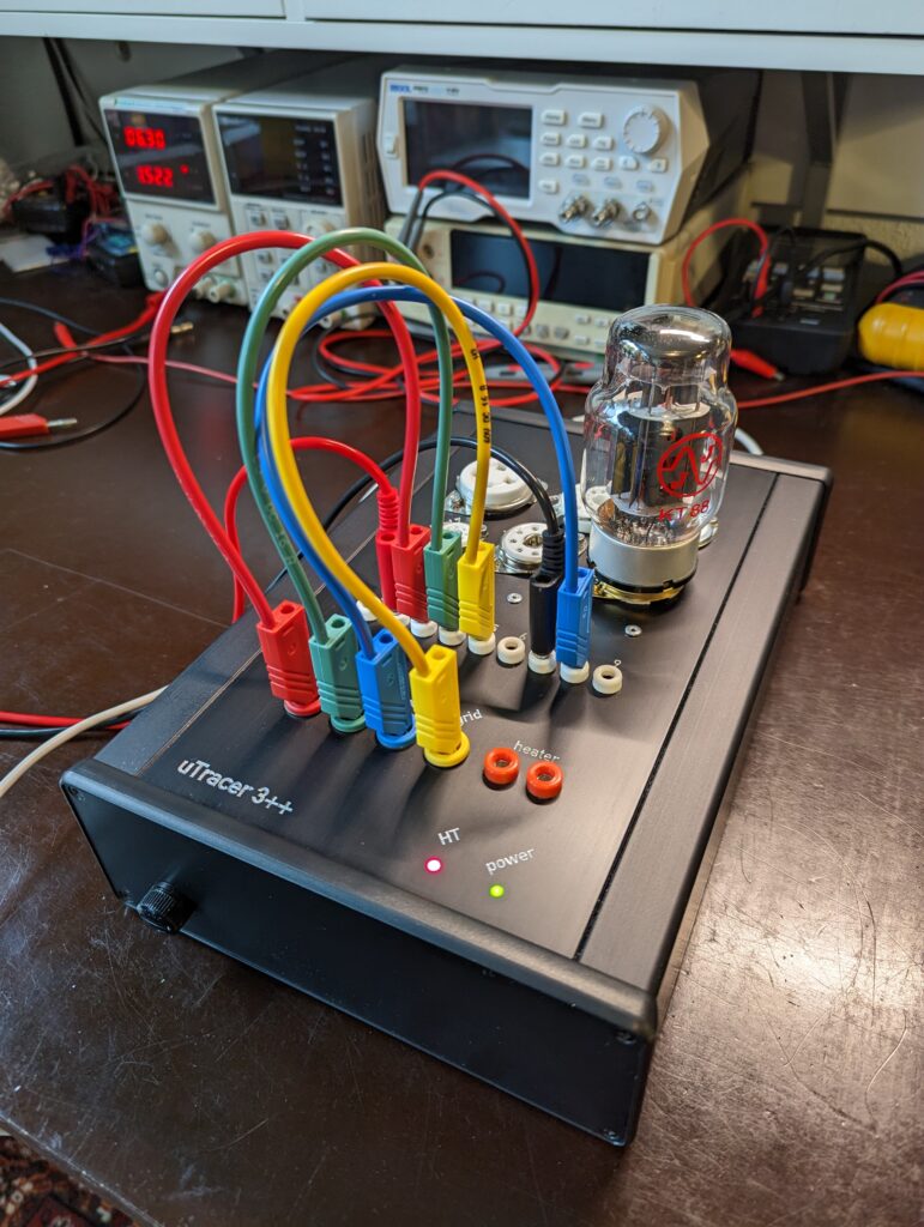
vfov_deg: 71.5
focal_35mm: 24
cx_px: 462
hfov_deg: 56.9
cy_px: 614
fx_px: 852
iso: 43
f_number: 1.85
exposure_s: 1/24.1
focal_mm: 6.81
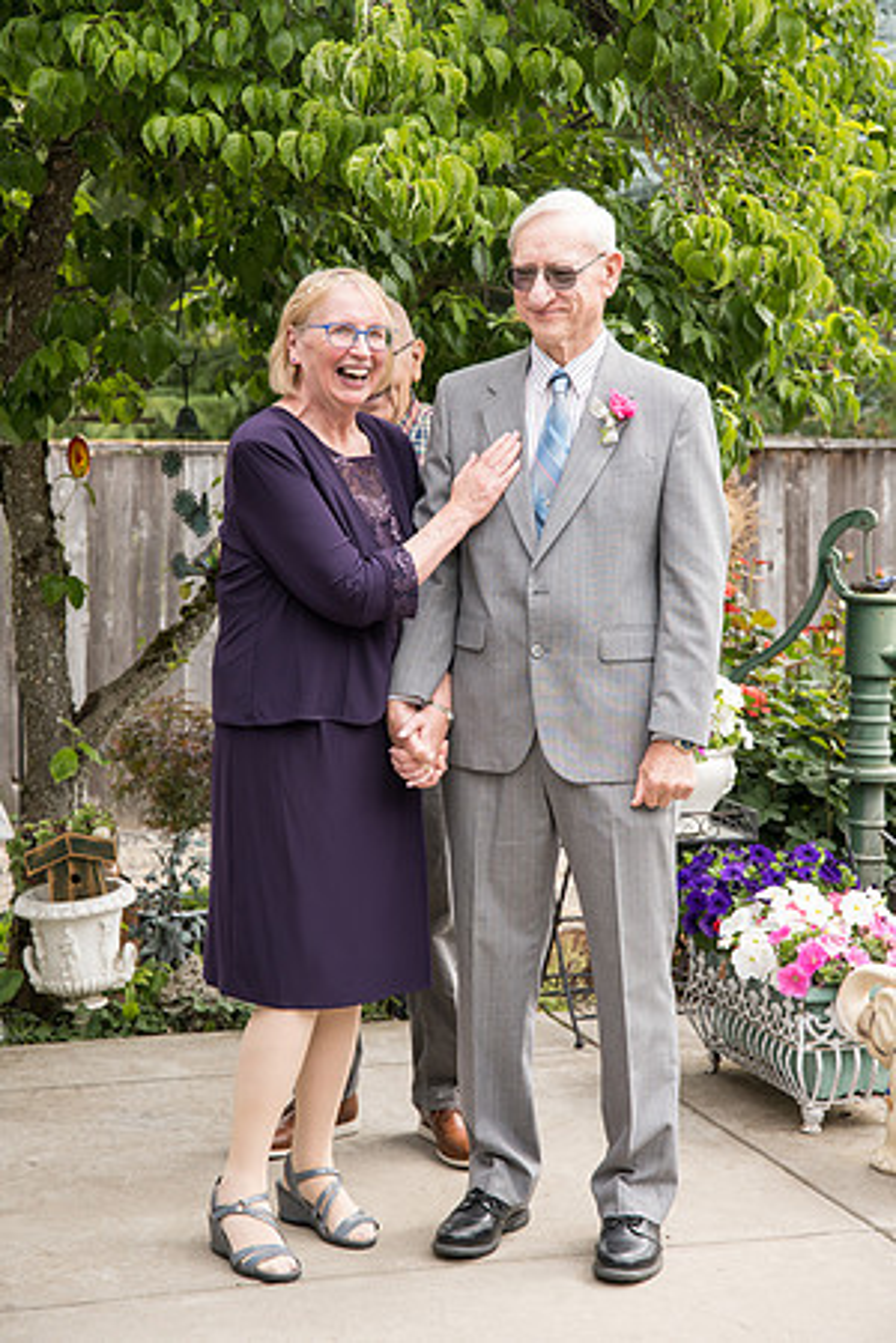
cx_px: 448
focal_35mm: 70
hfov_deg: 19.5
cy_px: 672
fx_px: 2613
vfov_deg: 28.8
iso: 400
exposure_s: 1/500
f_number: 5
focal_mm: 70
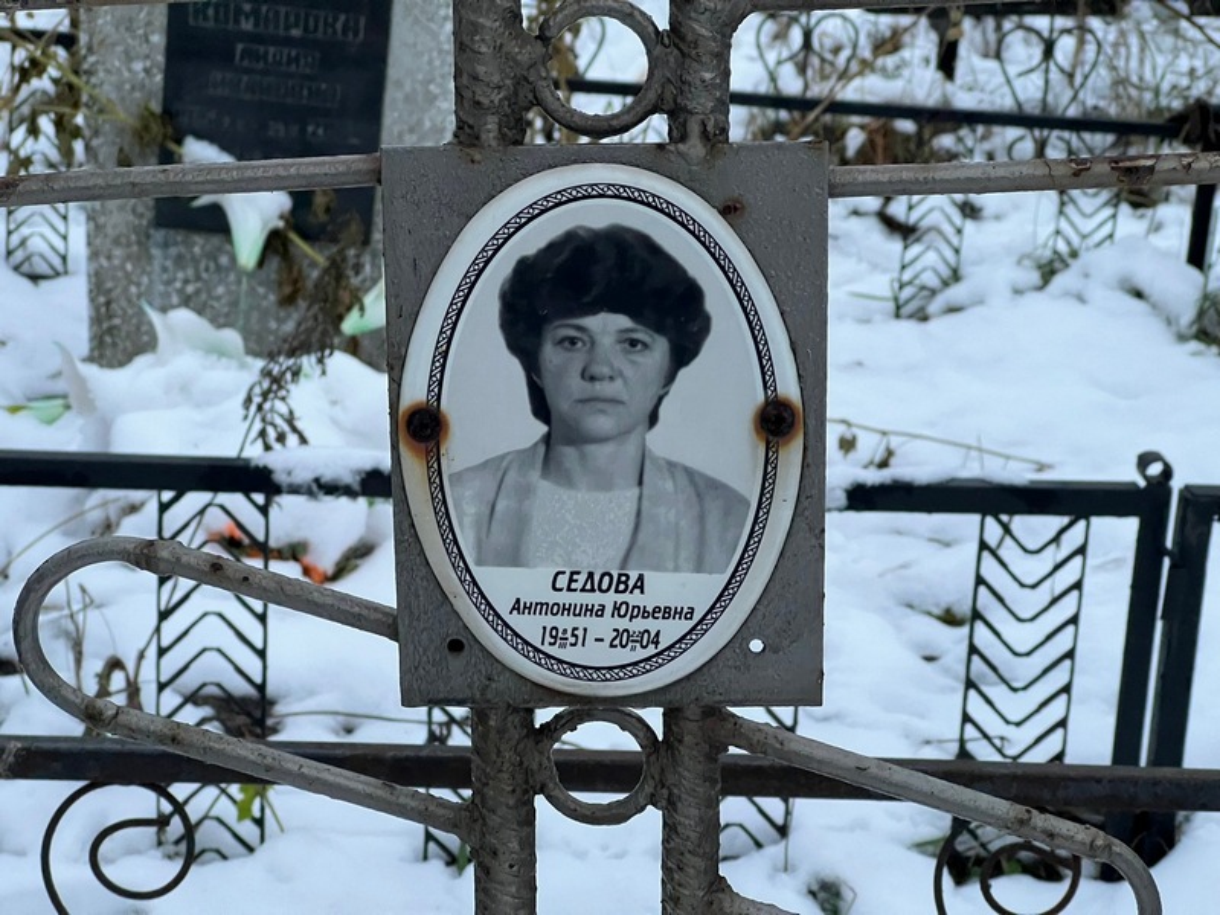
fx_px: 2714
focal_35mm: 77
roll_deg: +0.1
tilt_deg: -19.4
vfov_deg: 19.1
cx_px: 610
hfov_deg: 25.3
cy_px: 458
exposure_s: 1/60
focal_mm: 9
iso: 400
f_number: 2.8
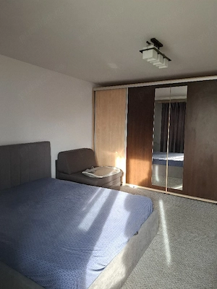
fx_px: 192
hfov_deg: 58.9
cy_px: 144
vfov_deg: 73.9
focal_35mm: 23
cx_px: 108
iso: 200
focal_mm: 5.54
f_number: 1.8
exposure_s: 1/50
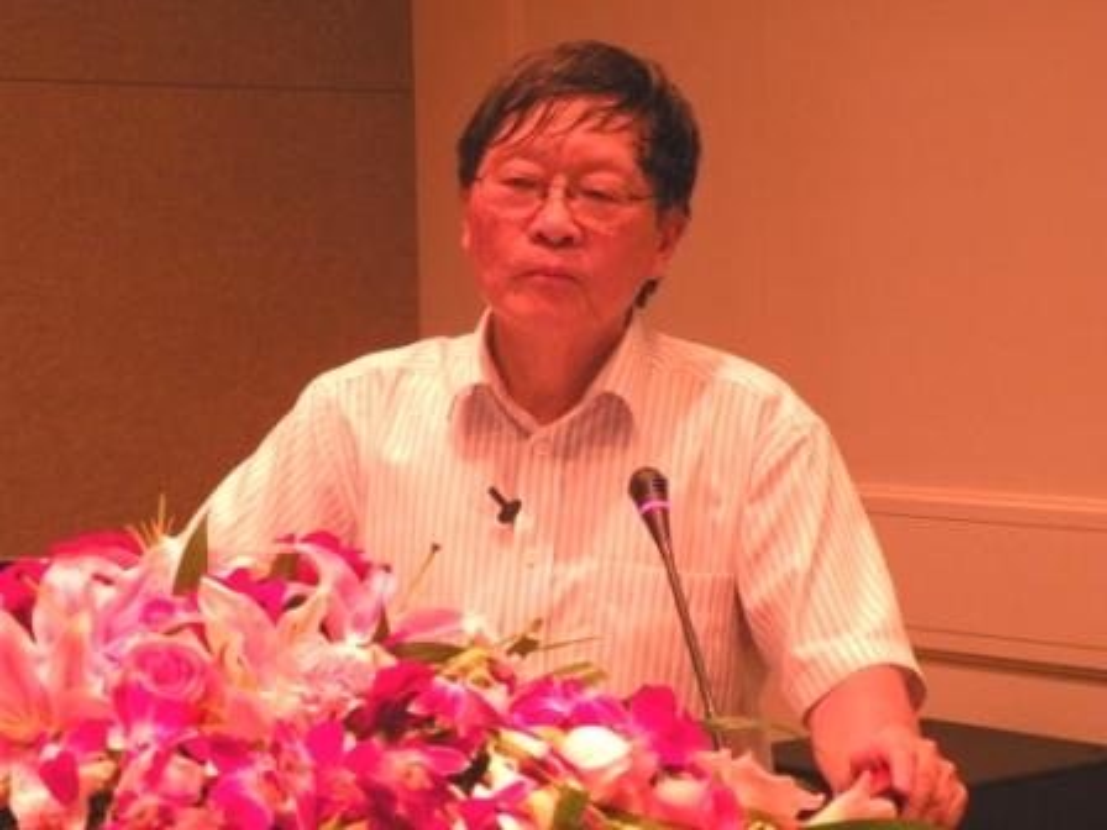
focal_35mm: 101
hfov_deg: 19.4
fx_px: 3230
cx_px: 554
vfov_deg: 14.6
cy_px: 415
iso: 400
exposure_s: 1/23.5
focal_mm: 17.9
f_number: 4
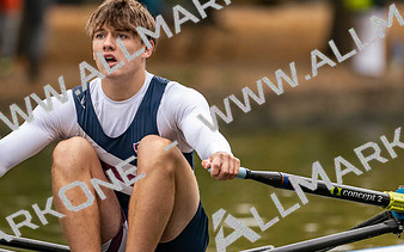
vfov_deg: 1.9
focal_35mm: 700
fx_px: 7705
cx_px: 110
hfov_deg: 3.0
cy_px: 152
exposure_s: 1/2500
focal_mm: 400
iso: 2500
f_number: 4.5
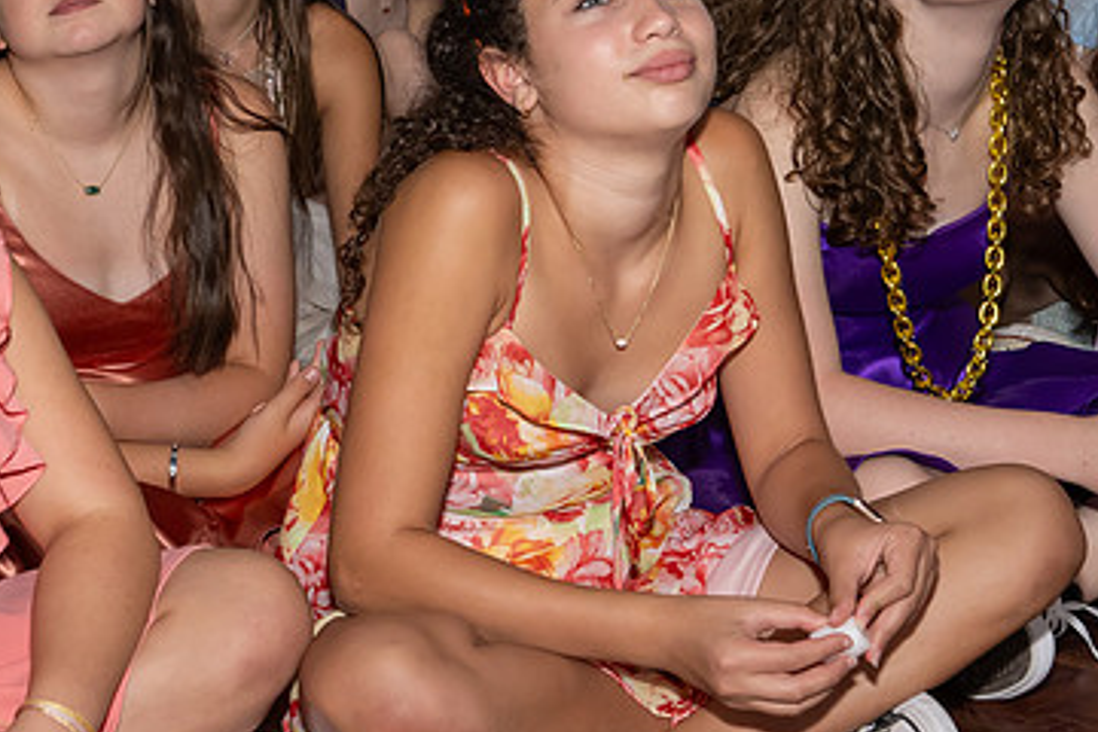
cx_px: 373
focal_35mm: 108
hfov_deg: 18.9
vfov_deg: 12.7
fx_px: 3294
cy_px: 248
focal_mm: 44
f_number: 7.1
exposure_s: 1/250
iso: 1000
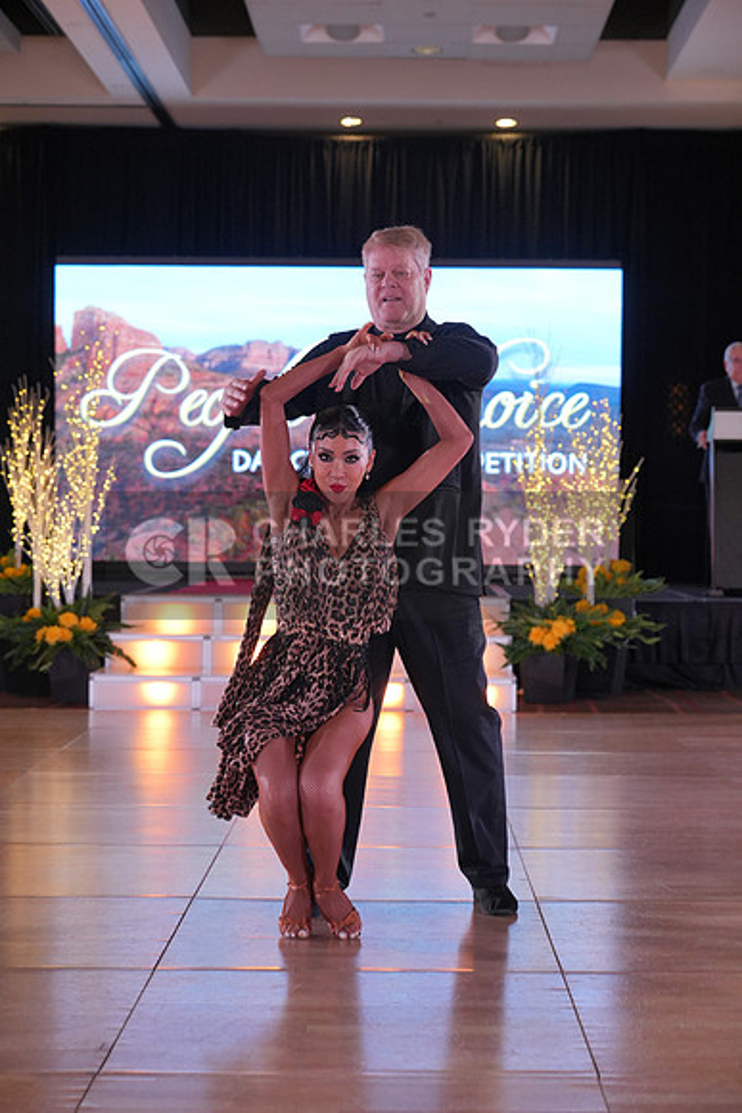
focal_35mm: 68
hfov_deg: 20.0
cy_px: 556
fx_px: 2101
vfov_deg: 29.6
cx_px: 371
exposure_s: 1/400
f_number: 4
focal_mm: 68
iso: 1600
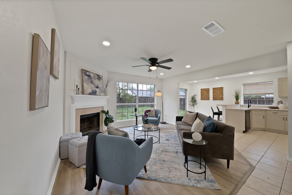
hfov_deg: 112.6
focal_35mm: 12
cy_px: 98
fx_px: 97
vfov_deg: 90.1
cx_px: 146
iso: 640
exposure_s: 1/6
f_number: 9
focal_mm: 12
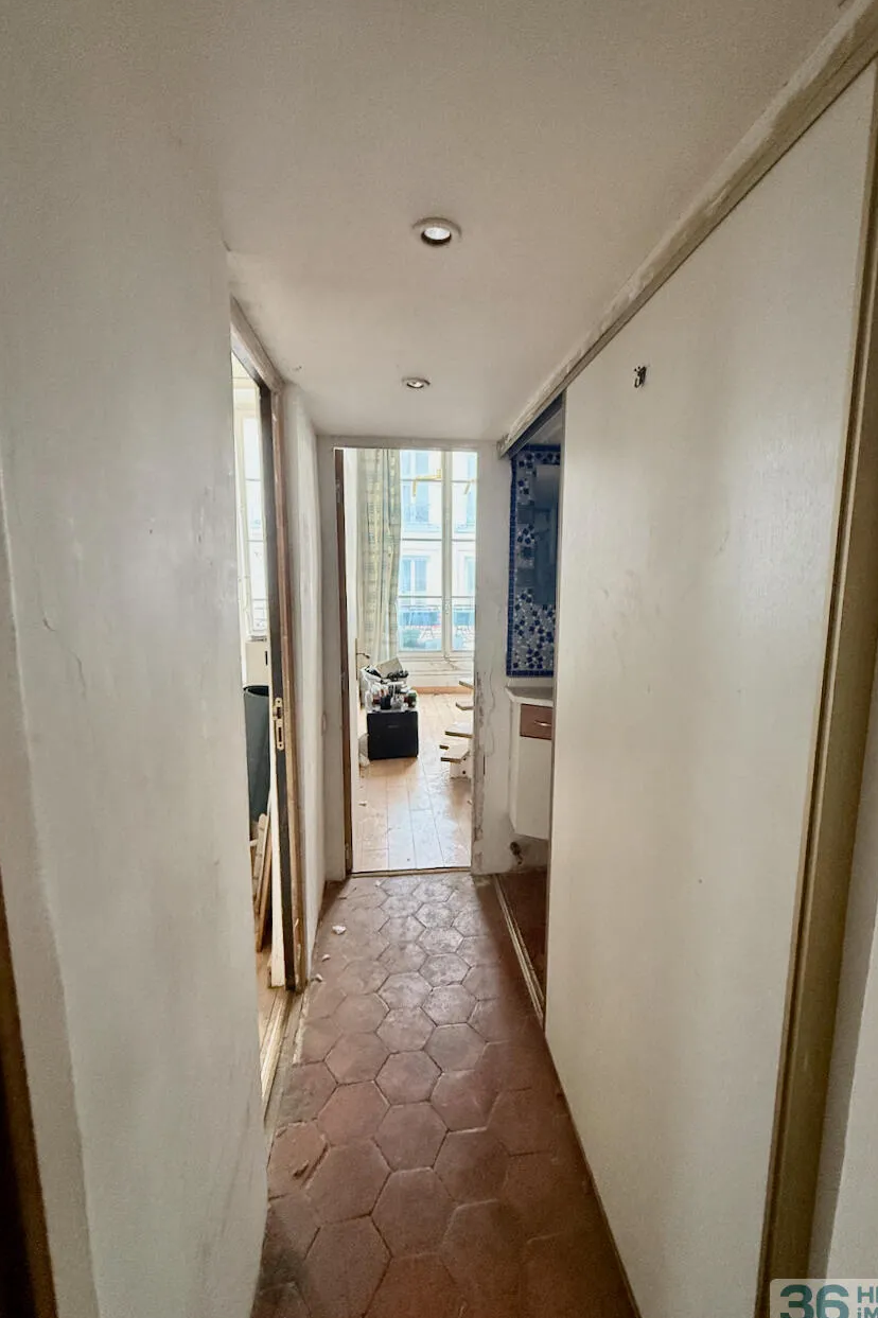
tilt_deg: -9.4
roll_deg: -0.9
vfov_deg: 100.4
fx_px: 549
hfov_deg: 77.1
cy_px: 664
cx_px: 475
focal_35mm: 15
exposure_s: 1/60
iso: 500
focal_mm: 2.22
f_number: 2.2
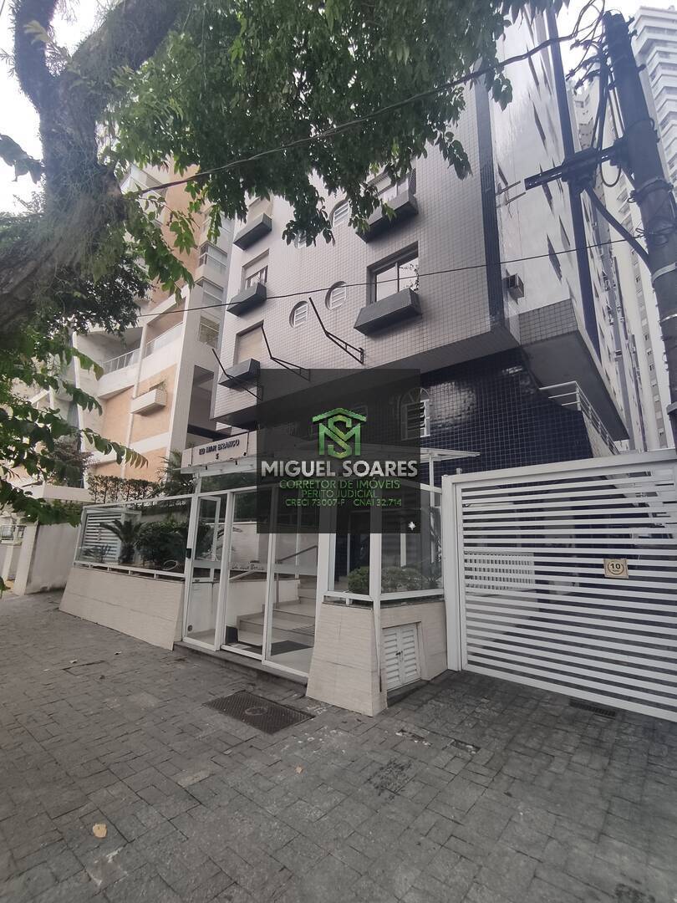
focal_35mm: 15
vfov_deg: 98.2
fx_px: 391
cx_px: 338
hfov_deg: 81.7
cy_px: 452
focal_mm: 1.6
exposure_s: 1/322
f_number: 2.2
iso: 50
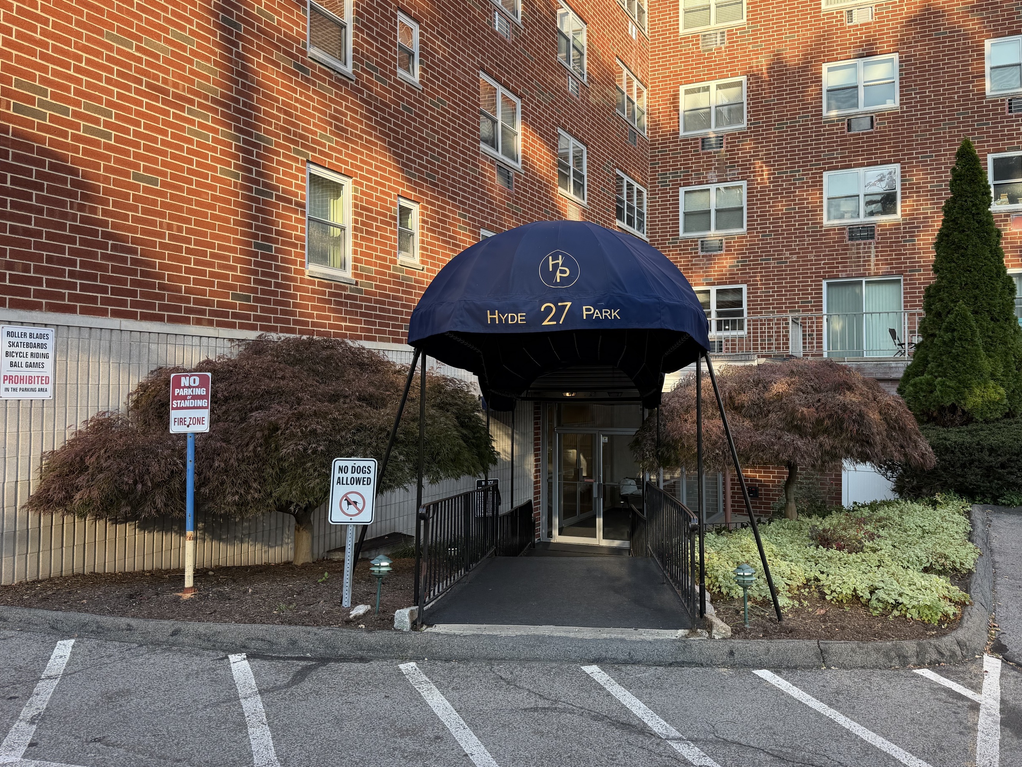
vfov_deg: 49.7
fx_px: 827
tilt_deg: +2.6
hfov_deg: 63.1
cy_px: 363
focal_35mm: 28
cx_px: 592
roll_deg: -0.2
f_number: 1.78
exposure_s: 1/517
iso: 100
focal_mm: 6.76
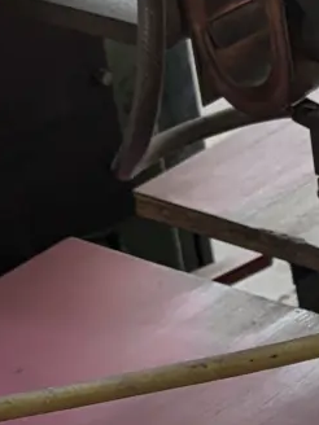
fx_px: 1868
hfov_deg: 8.7
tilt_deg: -33.6
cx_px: 823
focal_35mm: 152
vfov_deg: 12.9
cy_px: 369
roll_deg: -0.4
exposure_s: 1/91
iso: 125
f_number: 1.6
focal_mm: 5.96
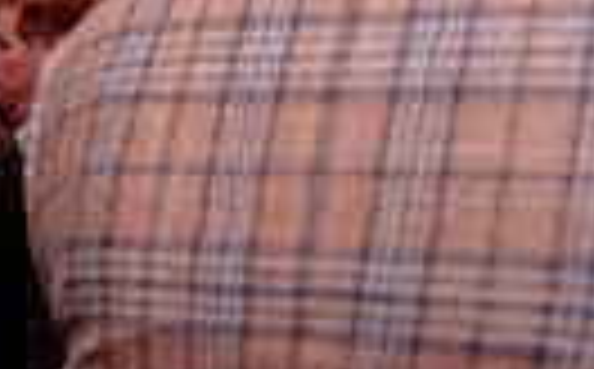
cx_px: -12
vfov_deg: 8.9
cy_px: 179
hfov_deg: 14.0
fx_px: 2376
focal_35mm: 147
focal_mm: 28
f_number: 3.5
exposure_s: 1/60
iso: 800
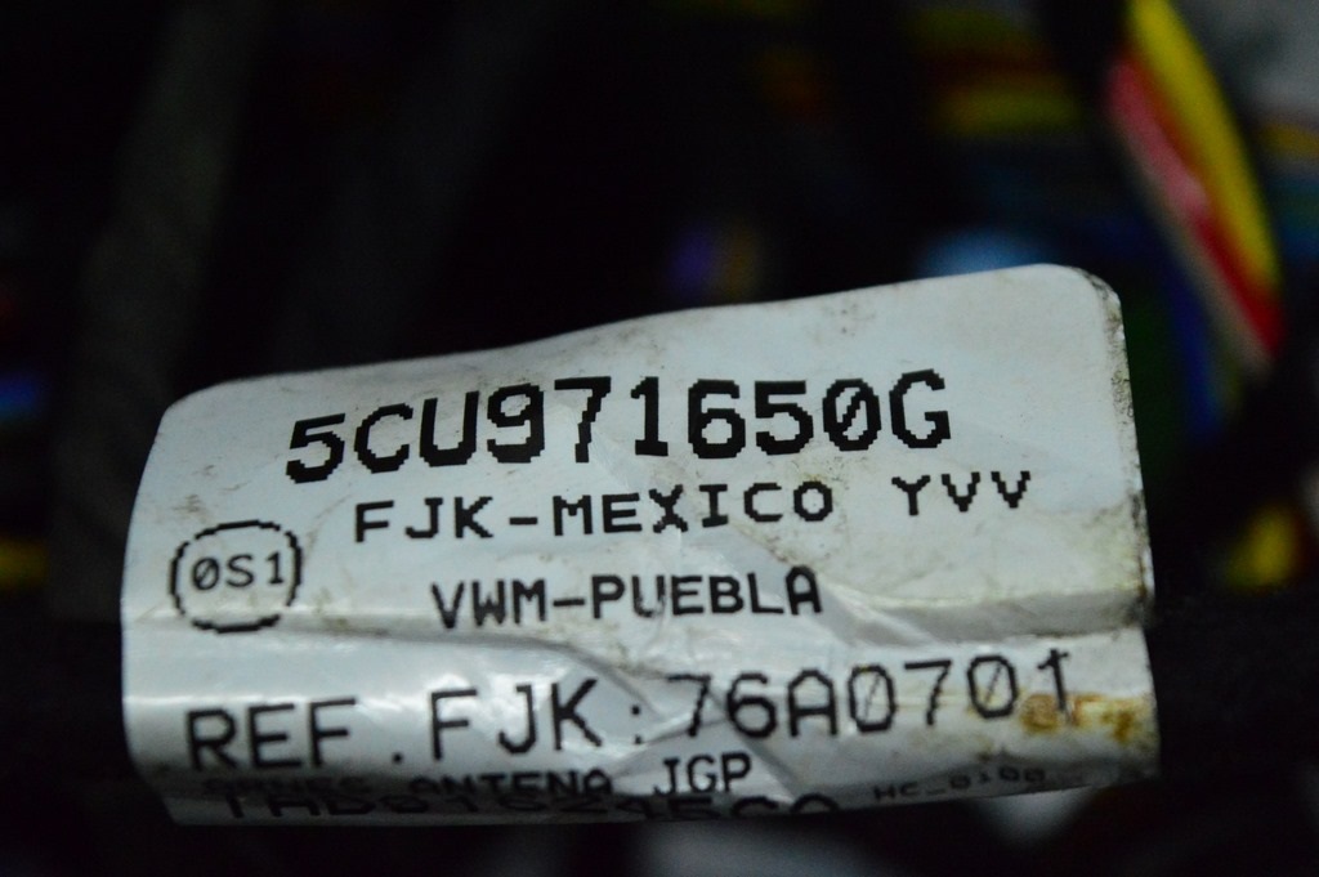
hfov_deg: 24.6
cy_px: 438
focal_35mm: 82
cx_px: 660
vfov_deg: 16.5
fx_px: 3020
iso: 6400
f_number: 5.6
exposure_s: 1/1000
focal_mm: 55
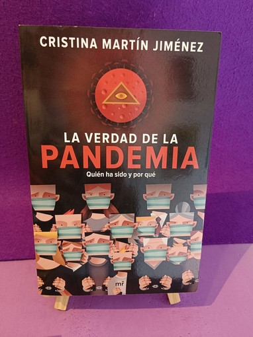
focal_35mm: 26
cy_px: 168
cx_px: 126
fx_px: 254
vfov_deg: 67.3
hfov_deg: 53.0
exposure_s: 1/50
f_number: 1.8
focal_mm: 3.96
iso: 740
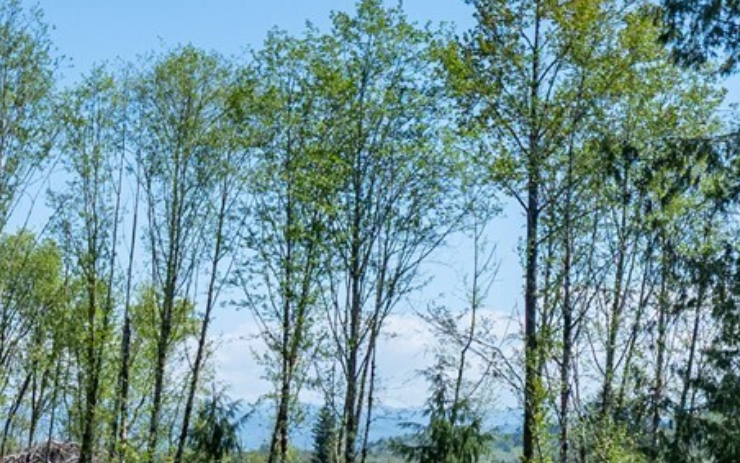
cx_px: -48
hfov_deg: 21.9
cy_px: 442
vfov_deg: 14.4
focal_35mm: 90
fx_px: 1816
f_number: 2.8
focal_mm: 12.29
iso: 100
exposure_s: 1/4000
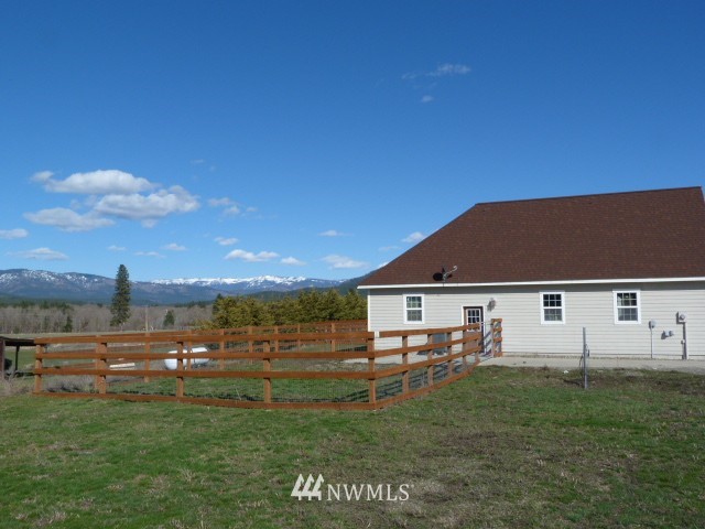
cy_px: 264
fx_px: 611
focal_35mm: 30
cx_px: 352
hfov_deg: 60.0
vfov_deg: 46.8
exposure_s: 1/250
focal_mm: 5.3
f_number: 8
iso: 80
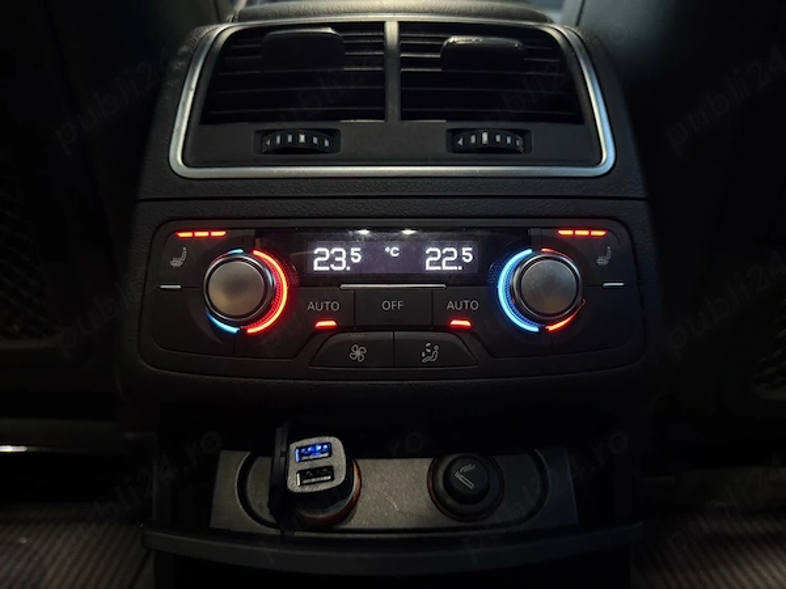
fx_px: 545
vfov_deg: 56.8
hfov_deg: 71.6
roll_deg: +0.6
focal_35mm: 24
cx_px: 393
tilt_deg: -11.7
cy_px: 294
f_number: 1.78
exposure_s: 1/15
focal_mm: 6.76
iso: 3200
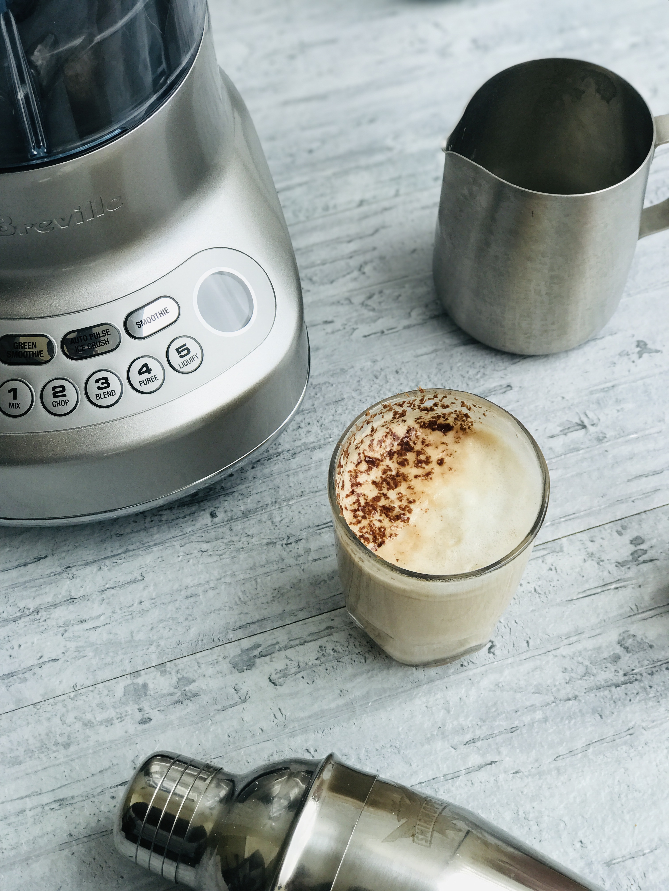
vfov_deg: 33.8
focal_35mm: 57
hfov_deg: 25.7
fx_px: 1469
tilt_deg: -58.8
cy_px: 446
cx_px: 334
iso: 20
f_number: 2.8
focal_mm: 6.6
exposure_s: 1/343
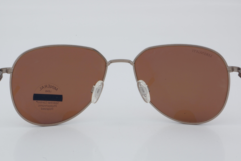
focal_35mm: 82
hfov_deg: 24.6
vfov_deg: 16.6
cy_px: 80
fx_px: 552
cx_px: 120
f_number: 32
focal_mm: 55
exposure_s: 1/3
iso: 100
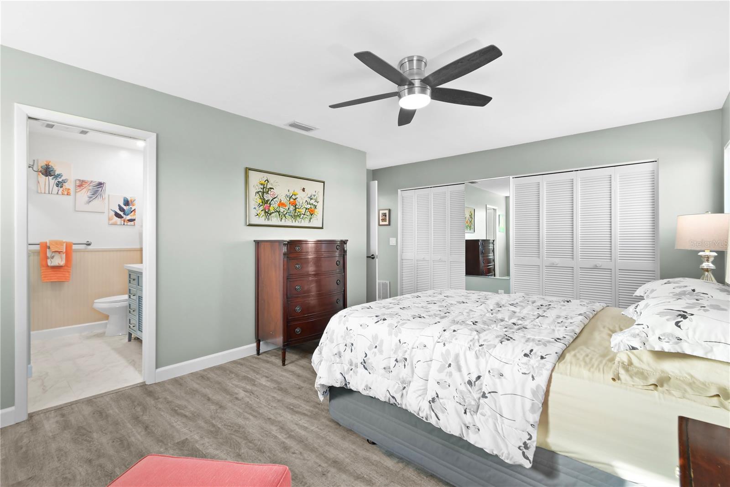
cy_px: 244
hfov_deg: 100.4
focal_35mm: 15
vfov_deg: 77.3
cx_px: 365
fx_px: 304
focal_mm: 10
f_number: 7.1
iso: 100
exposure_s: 1.3
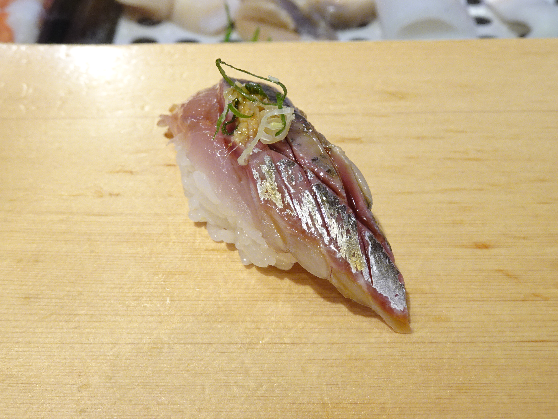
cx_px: 279
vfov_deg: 33.6
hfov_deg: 43.9
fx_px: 693
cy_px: 210
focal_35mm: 43
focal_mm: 7.06
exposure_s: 1/40
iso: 200
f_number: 4.5
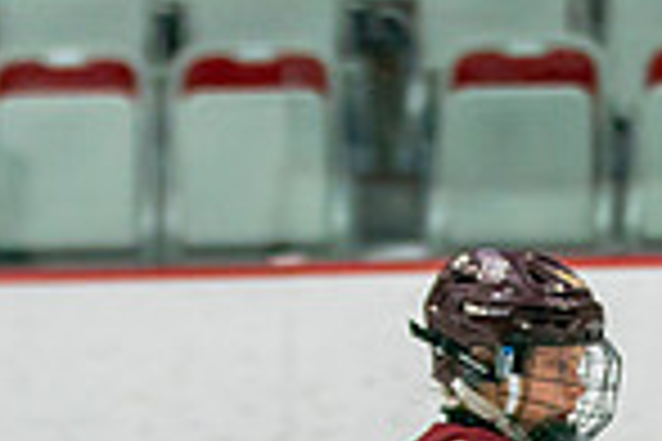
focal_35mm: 678
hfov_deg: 3.0
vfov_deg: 2.0
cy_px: 946
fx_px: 12467
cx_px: 1045
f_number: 2.8
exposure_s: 1/640
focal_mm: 115
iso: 500
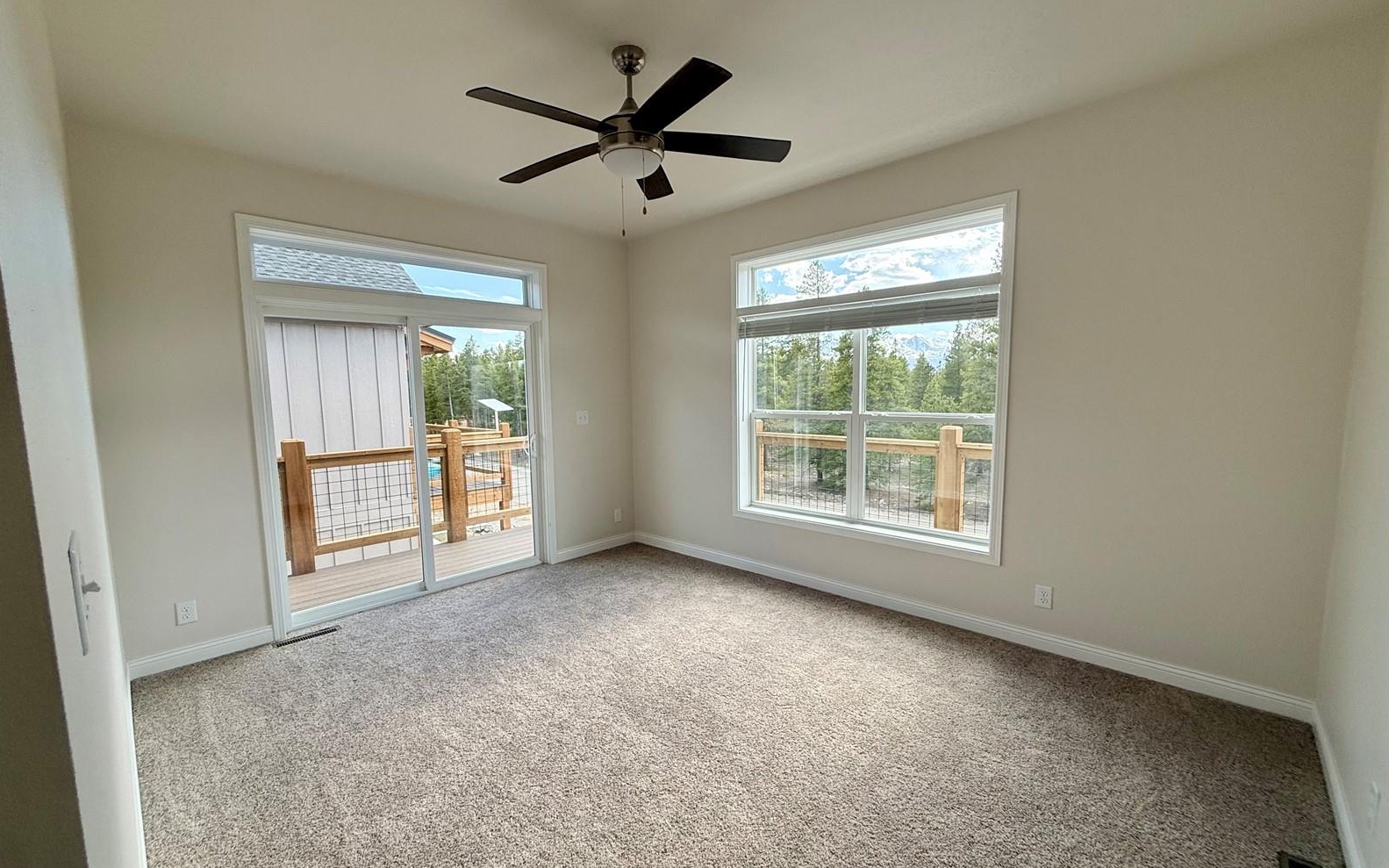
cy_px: 451
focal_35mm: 15
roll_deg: +1.1
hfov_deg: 101.5
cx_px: 699
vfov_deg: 74.7
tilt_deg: -5.5
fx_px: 568
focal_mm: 2.22
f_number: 2.2
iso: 64
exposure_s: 1/303
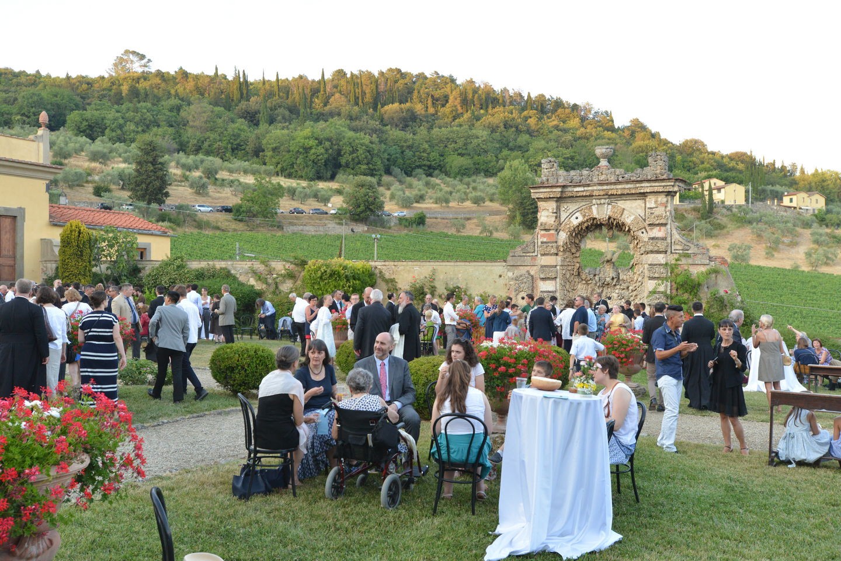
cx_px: 420
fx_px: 818
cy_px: 280
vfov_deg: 37.9
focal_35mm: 35
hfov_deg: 54.4
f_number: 9
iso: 2000
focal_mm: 35
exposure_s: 1/320
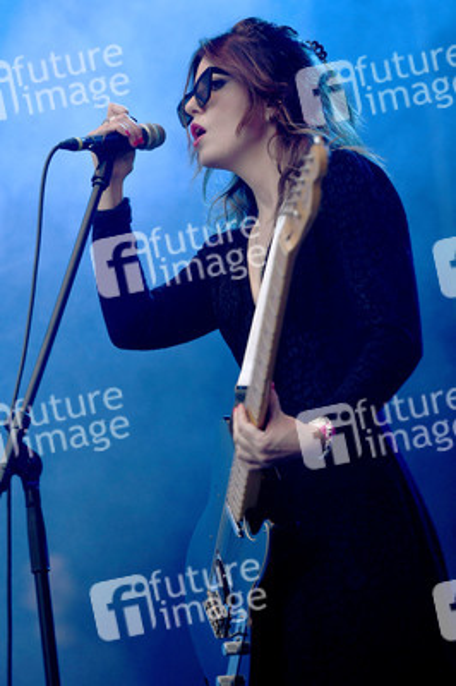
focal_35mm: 175
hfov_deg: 7.8
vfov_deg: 11.8
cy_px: 343
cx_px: 228
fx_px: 3331
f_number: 3.5
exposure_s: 1/400
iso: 800
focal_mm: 175
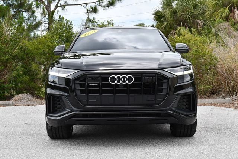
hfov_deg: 33.4
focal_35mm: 60
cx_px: 119
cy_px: 80
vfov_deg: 22.7
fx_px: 397
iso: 200
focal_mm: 30
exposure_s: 1/250
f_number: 8
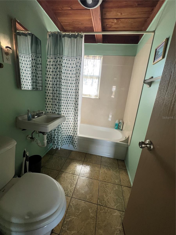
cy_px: 118
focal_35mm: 13
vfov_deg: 106.2
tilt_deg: -15.0
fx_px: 88
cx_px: 88
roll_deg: -5.6
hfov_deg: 89.9
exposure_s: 1/60
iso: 125
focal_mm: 1.57
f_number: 1.8
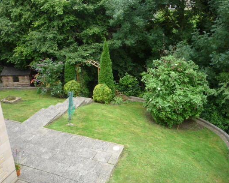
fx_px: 217
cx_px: 121
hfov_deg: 55.6
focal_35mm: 32
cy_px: 93
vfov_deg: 45.8
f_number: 3.3
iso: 100
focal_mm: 5.2
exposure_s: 1/30
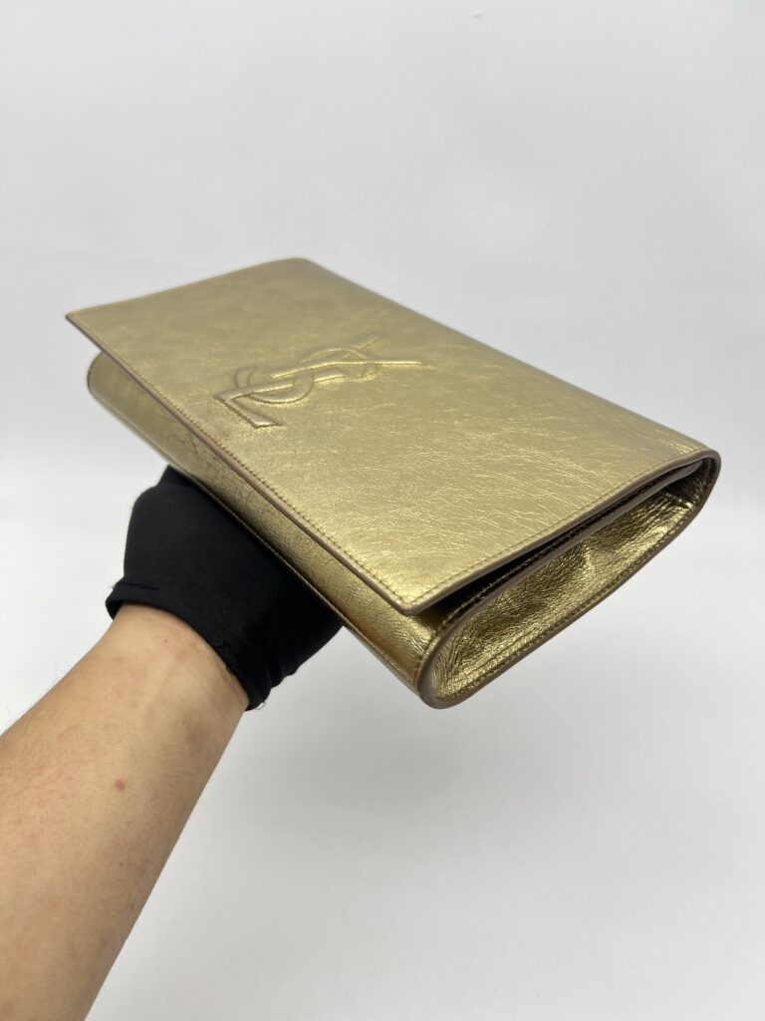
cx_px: 382
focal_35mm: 26
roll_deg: -0.1
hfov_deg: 53.1
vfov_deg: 67.3
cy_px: 510
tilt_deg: -31.0
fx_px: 766
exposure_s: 1/108
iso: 32
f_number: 1.5
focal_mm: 5.7
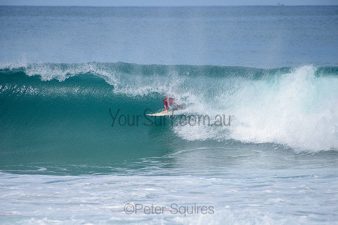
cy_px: 112
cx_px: 169
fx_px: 4695
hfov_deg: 4.1
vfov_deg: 2.8
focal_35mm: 500
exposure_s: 1/2500
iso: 250
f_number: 6.3
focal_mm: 500
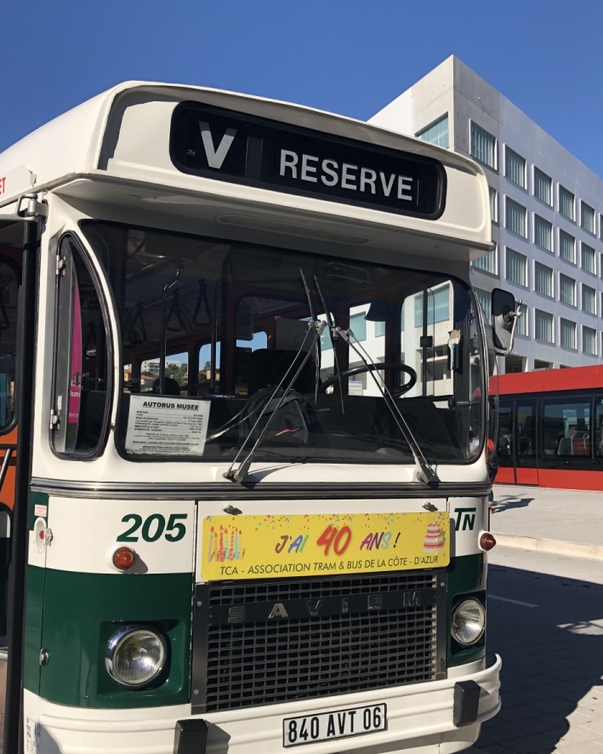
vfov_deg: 49.0
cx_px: 254
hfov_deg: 40.0
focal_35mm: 37
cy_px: 420
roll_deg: +0.7
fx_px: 825
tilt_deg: +4.0
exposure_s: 1/2525
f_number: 1.8
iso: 25
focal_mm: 3.99
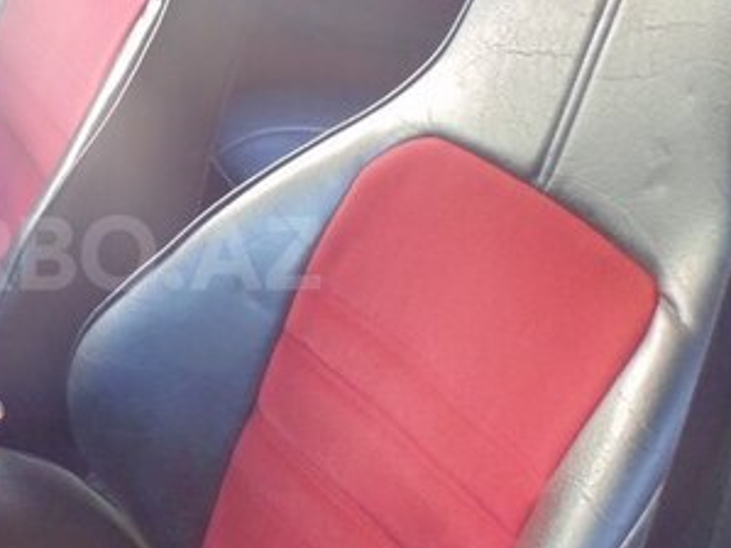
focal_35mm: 75
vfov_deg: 19.6
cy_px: 253
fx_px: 1583
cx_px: 71
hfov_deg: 25.2
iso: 250
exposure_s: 1/30
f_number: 3.3
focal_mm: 6.1
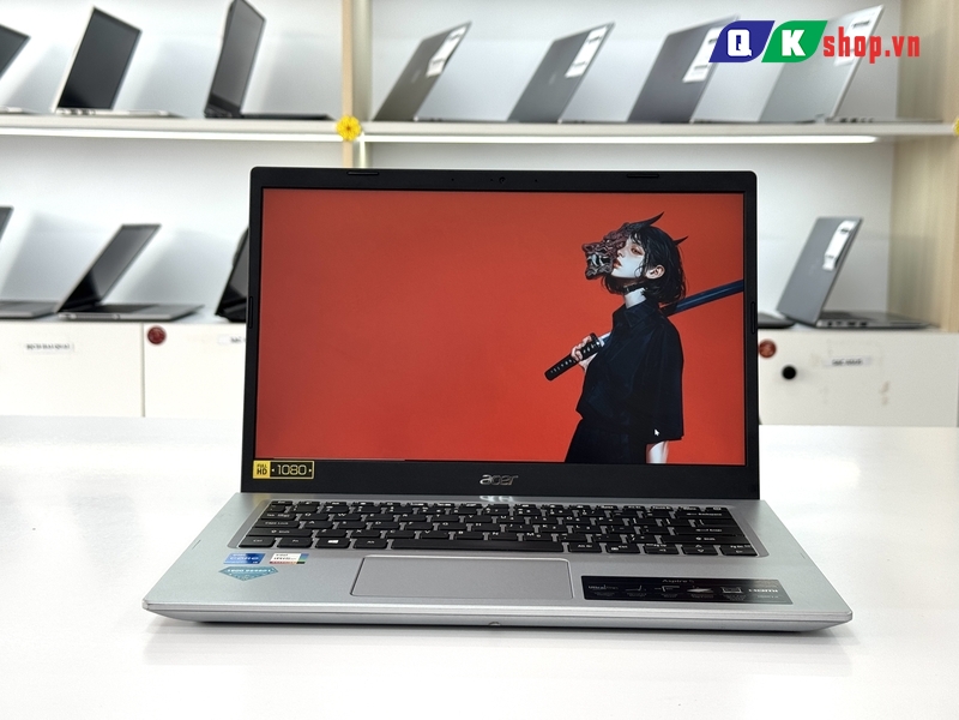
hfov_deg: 39.7
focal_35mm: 48
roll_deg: +0.7
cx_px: 480
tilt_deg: -6.4
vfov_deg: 30.3
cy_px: 360
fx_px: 1330
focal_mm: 6.76
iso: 50
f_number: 1.78
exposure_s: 1/121
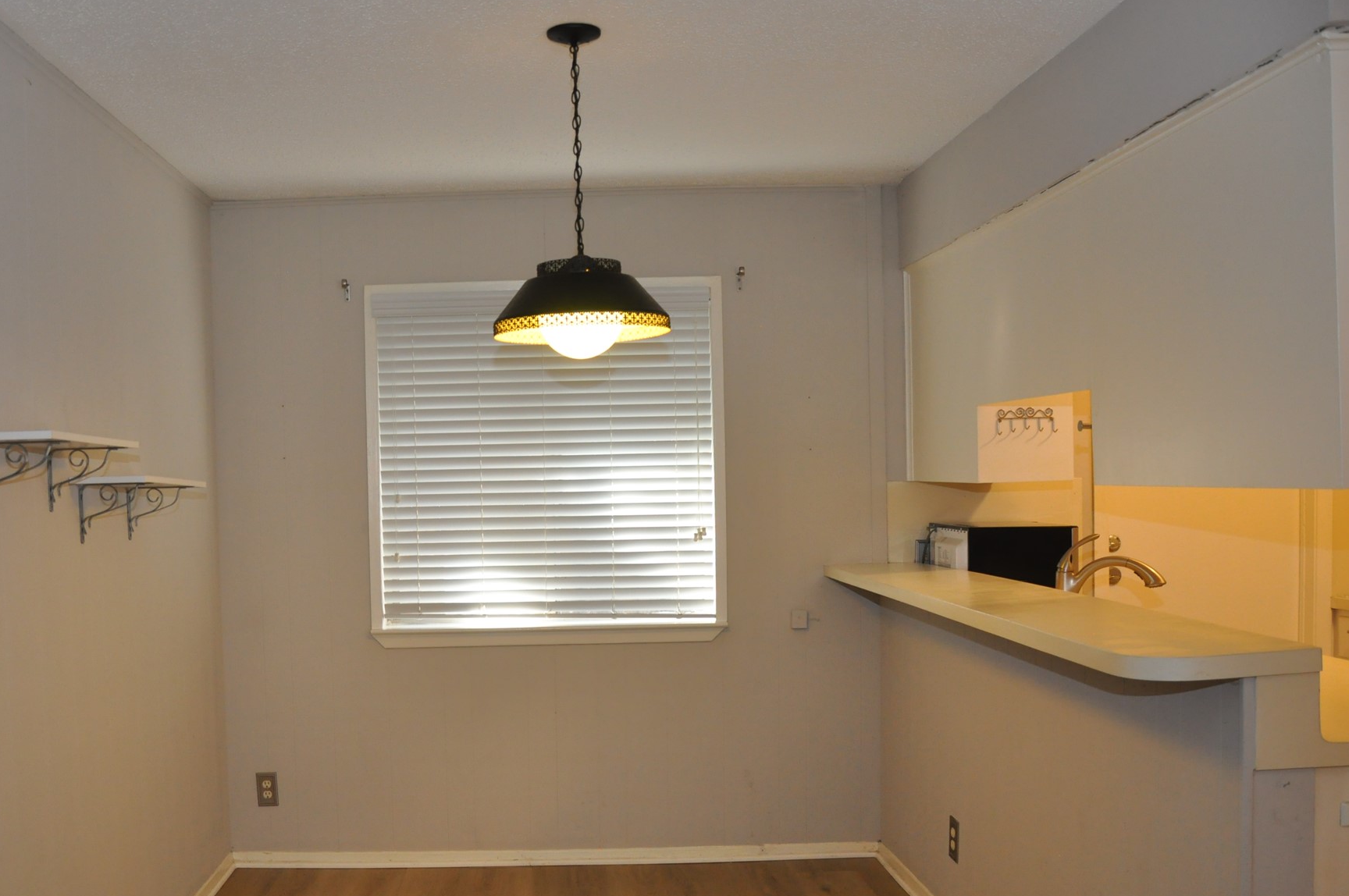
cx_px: 522
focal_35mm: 34
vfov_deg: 38.7
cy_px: 510
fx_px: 1273
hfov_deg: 55.3
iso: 800
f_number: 4
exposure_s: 1/60
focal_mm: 18
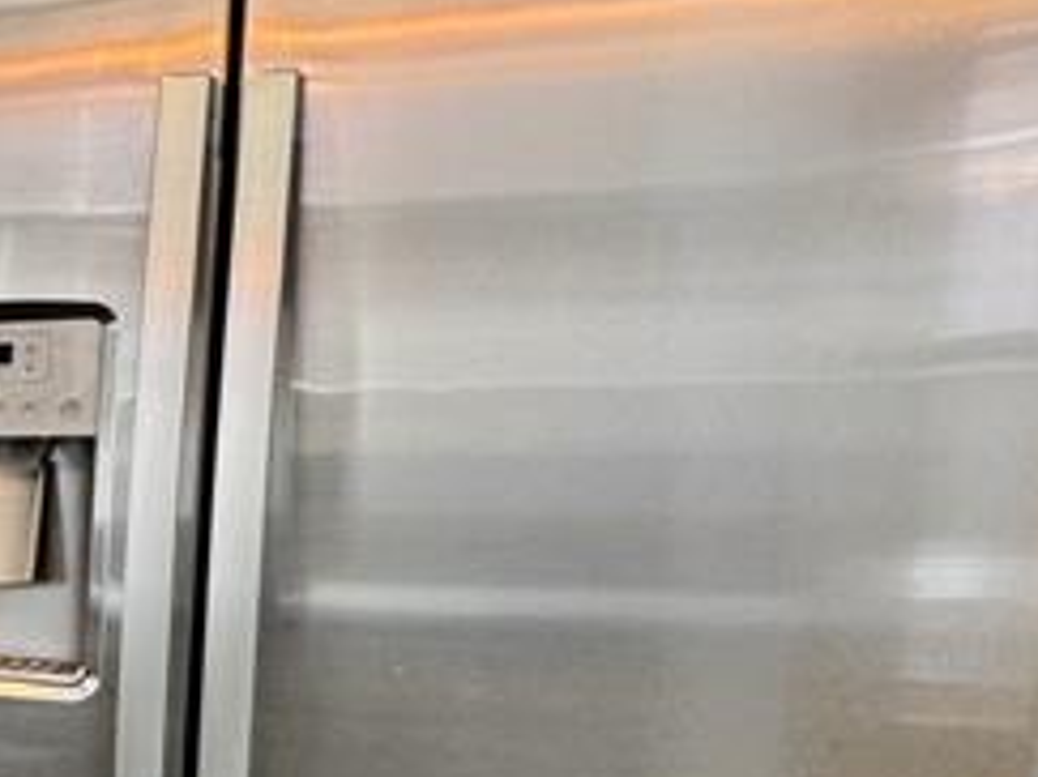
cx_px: -1068
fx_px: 1768
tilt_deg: -7.3
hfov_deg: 18.9
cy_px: 630
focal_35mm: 59
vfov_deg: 24.4
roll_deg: -0.7
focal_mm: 2.22
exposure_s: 1/60
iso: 160
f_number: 2.2
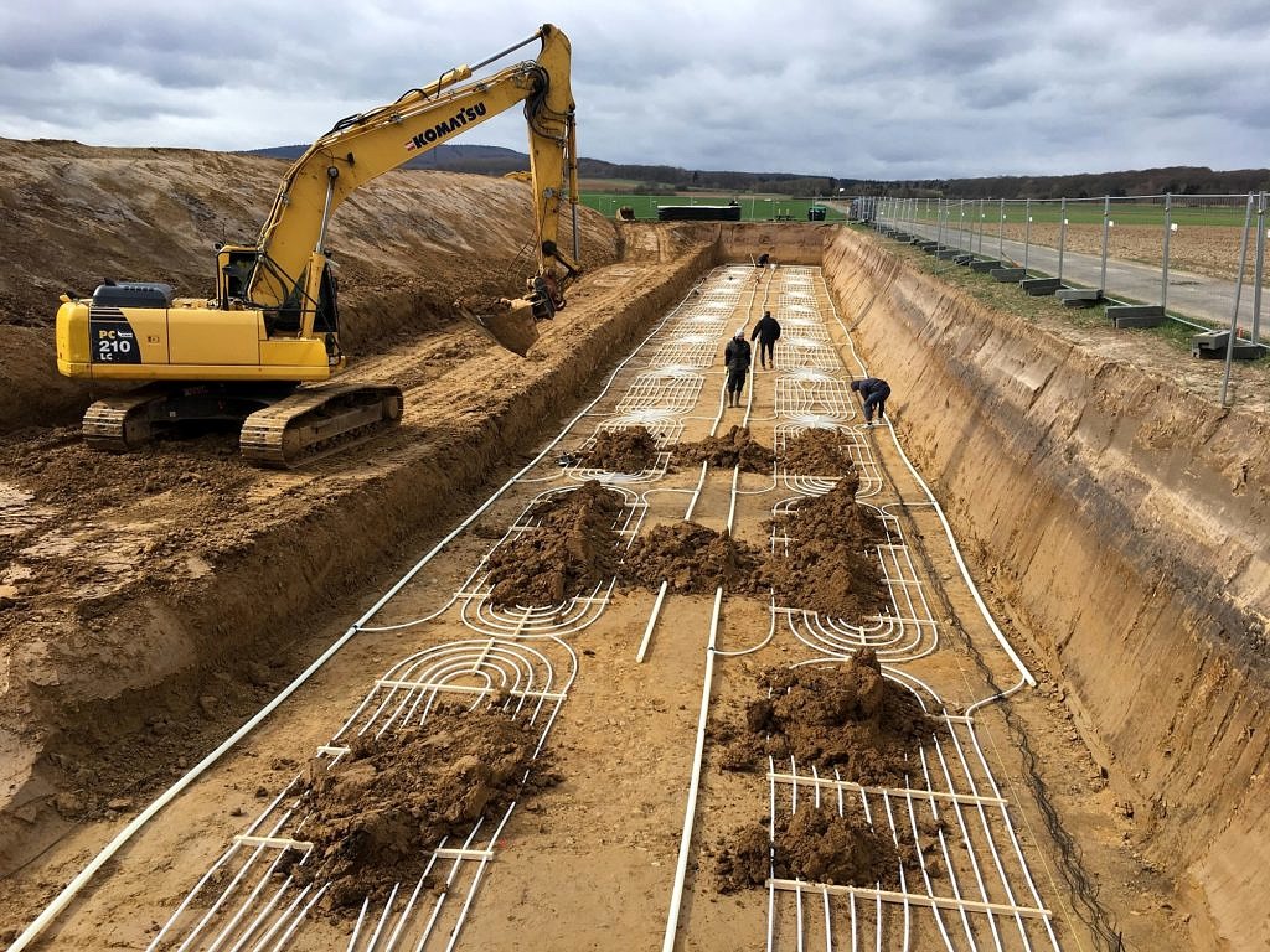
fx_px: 1064
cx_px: 635
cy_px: 476
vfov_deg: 48.2
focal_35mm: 29
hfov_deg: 61.7
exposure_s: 1/950
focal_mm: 4.15
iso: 25
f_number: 2.2
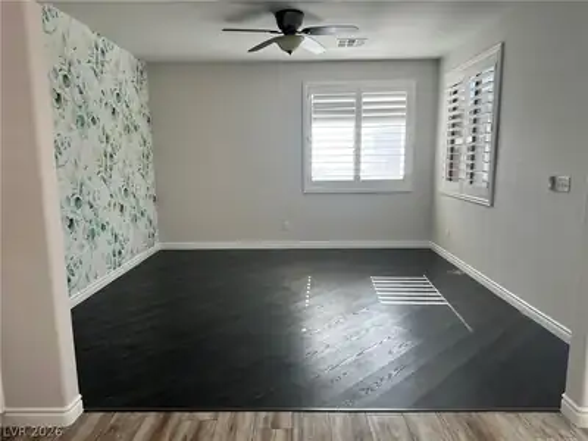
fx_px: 408
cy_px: 220
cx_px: 294
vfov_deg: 56.8
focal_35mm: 24
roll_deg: +1.5
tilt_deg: -8.5
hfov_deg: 71.6
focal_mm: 6.86
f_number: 1.78
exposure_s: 1/120
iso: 64
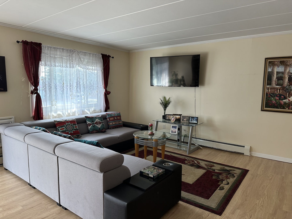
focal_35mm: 24
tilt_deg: -6.2
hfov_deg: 71.6
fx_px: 202
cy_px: 110
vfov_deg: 56.8
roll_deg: -0.8
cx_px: 146
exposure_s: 1/120
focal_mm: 6.86
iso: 160
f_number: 1.78
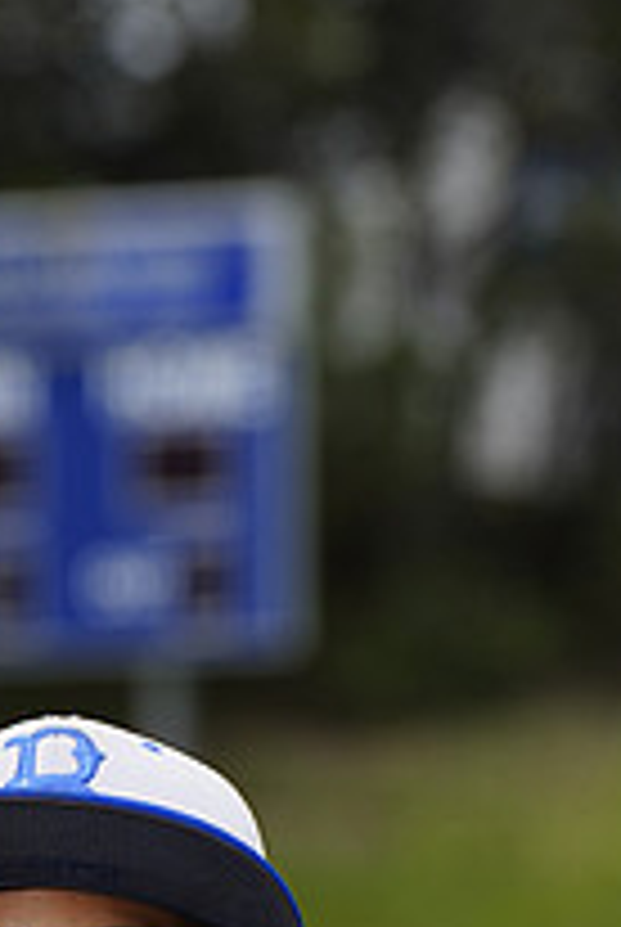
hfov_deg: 2.8
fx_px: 12893
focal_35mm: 500
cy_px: 1292
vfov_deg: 4.1
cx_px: -25
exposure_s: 1/250
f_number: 6.3
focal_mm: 178
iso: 100
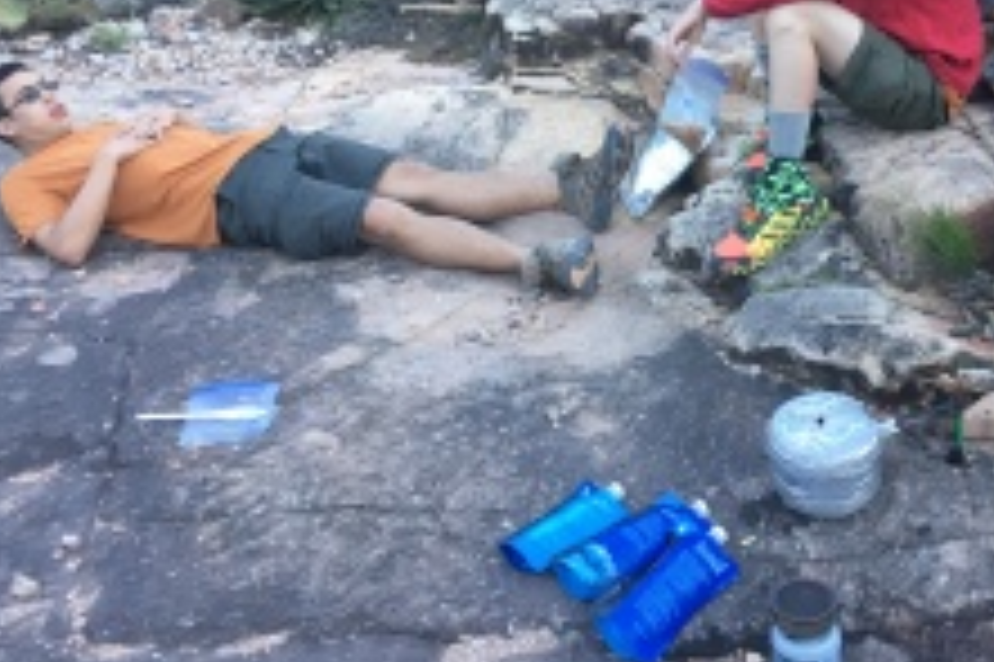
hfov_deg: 39.2
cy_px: 63
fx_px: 1379
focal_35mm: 50
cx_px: 661
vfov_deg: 26.1
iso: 25
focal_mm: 4.15
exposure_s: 1/40
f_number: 2.2
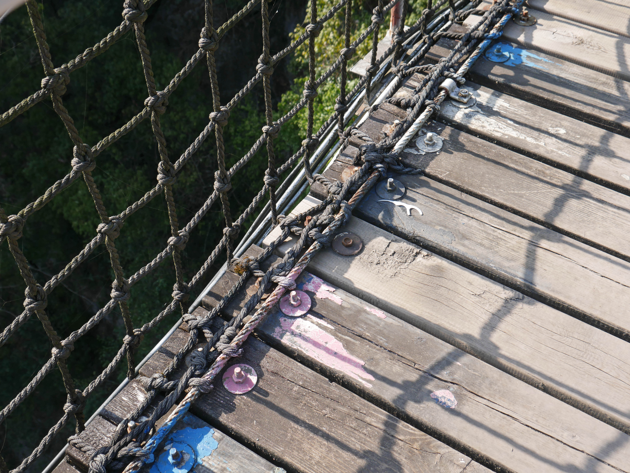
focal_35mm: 44
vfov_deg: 32.9
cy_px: 236
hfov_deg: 42.9
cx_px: 315
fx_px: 801
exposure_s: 1/200
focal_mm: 22
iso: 200
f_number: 7.1
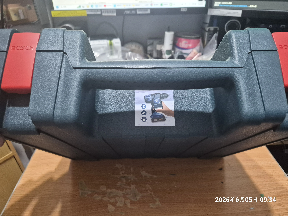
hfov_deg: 73.9
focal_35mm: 23
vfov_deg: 58.9
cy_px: 108
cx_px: 144
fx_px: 191
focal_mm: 5.4
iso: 1250
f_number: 1.8
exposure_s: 1/120
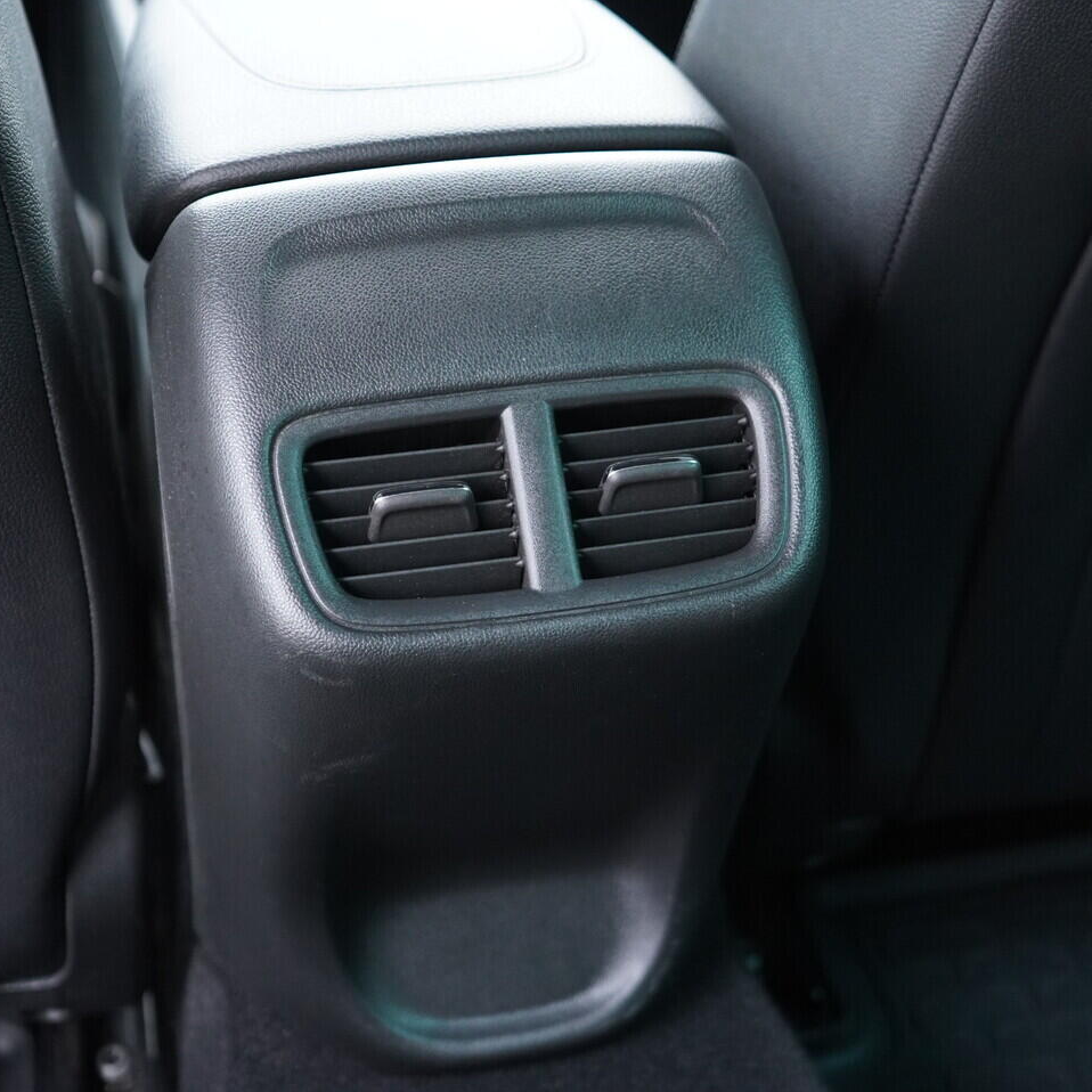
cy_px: 546
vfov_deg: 36.8
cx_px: 499
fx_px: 1642
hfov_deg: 36.8
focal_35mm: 46
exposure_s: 1/40
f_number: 2.8
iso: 1250
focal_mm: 24
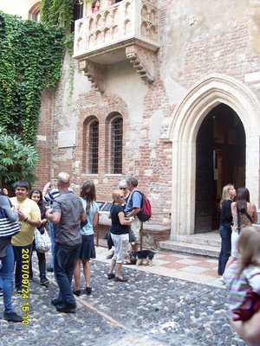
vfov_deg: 49.0
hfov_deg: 37.7
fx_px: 381
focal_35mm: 38
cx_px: 130
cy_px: 173
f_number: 2.8
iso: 100
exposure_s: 1/45
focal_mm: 6.3
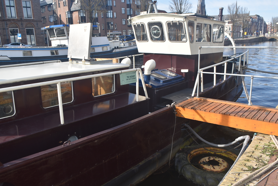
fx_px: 232
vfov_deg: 43.7
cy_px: 93
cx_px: 139
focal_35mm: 30
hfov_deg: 61.9
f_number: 6.3
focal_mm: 20
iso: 100
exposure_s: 1/160
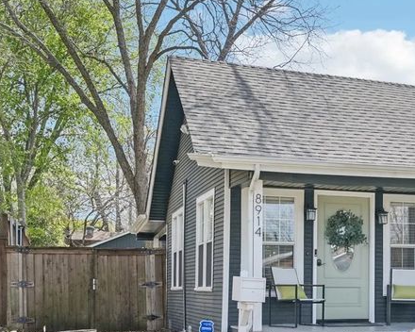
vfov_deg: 25.1
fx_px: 738
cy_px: 237
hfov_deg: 28.7
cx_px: 448
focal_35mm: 60
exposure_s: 1/800
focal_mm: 27.5
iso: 400
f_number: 8
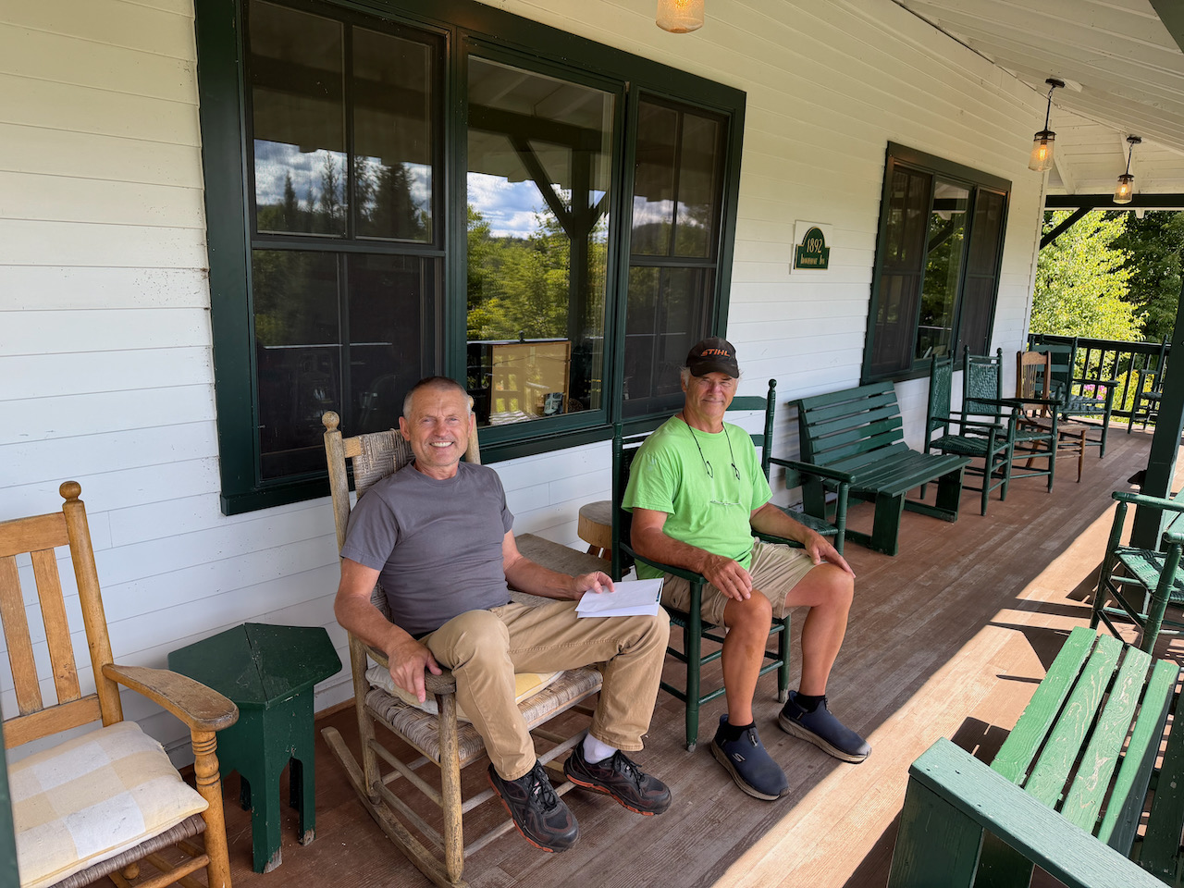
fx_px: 821
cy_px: 444
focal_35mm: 24
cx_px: 592
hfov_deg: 71.6
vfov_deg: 56.8
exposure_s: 1/840
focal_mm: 6.76
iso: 100
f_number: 1.78
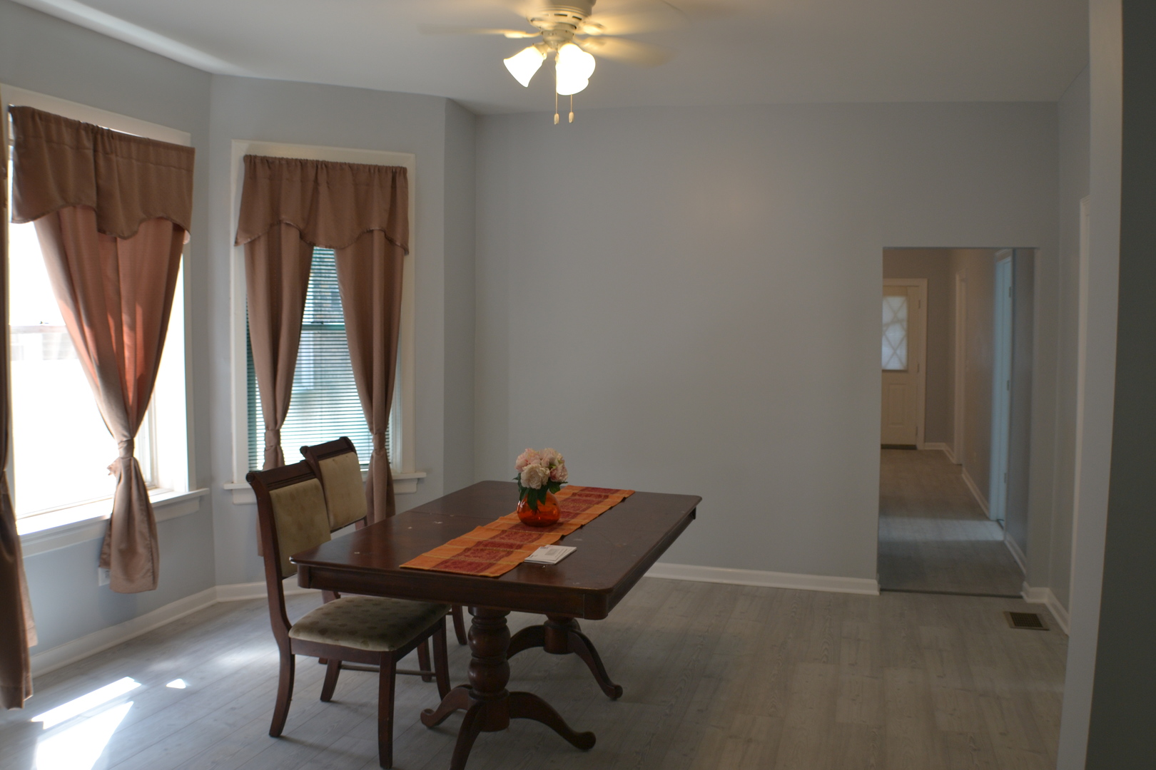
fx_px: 1252
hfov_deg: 49.6
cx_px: 578
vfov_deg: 34.2
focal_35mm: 39
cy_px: 385
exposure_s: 1/30
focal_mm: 26
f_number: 4.2
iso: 180
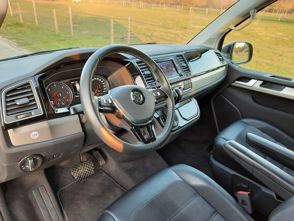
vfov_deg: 54.9
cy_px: 110
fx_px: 212
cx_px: 147
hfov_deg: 69.4
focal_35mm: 25
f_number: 2
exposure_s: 1/50
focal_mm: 4.6
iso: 125
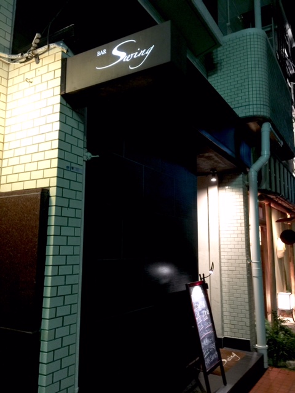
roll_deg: -1.2
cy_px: 196
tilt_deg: +9.8
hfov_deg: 48.2
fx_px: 330
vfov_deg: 61.7
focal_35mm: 29
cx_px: 148
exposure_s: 1/4
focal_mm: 4.15
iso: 64
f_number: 2.2
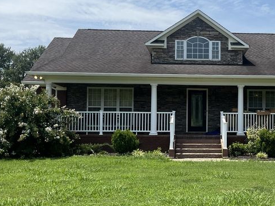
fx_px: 437
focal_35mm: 55
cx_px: 221
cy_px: 116
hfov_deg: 33.9
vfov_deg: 26.5
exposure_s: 1/3745
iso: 50
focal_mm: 5.1
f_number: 1.6
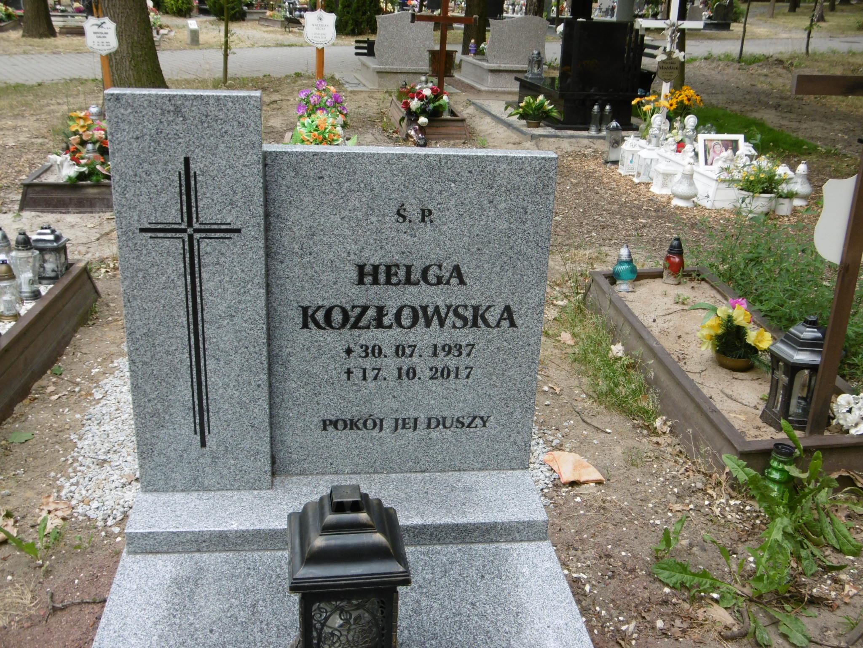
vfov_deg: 37.7
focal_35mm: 38
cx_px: 432
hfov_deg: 49.0
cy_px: 324
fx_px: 947
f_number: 3.7
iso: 100
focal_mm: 6.8
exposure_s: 1/125
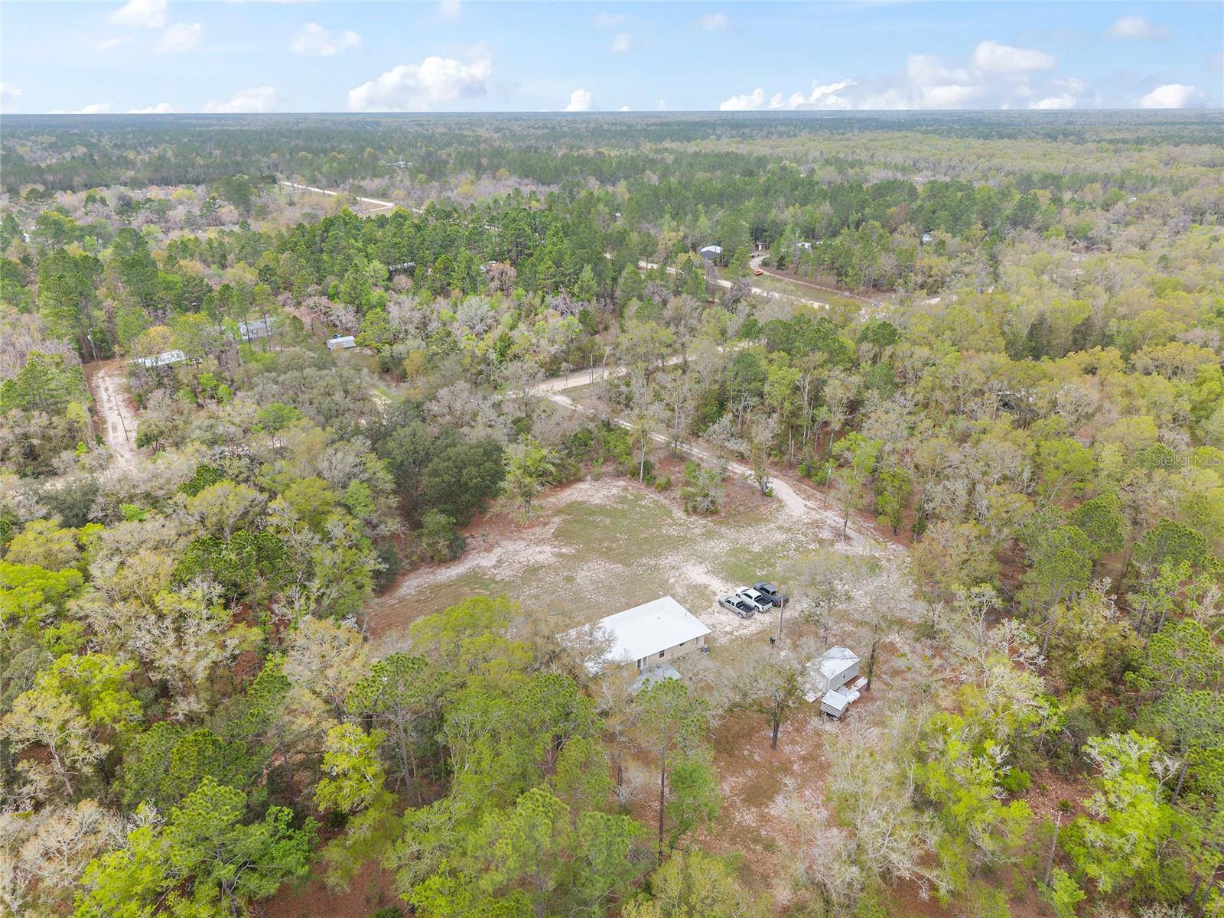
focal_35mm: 24
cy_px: 459
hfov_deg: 71.6
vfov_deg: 56.8
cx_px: 612
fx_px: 849
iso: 140
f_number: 1.8
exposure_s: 1/320
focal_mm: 8.67
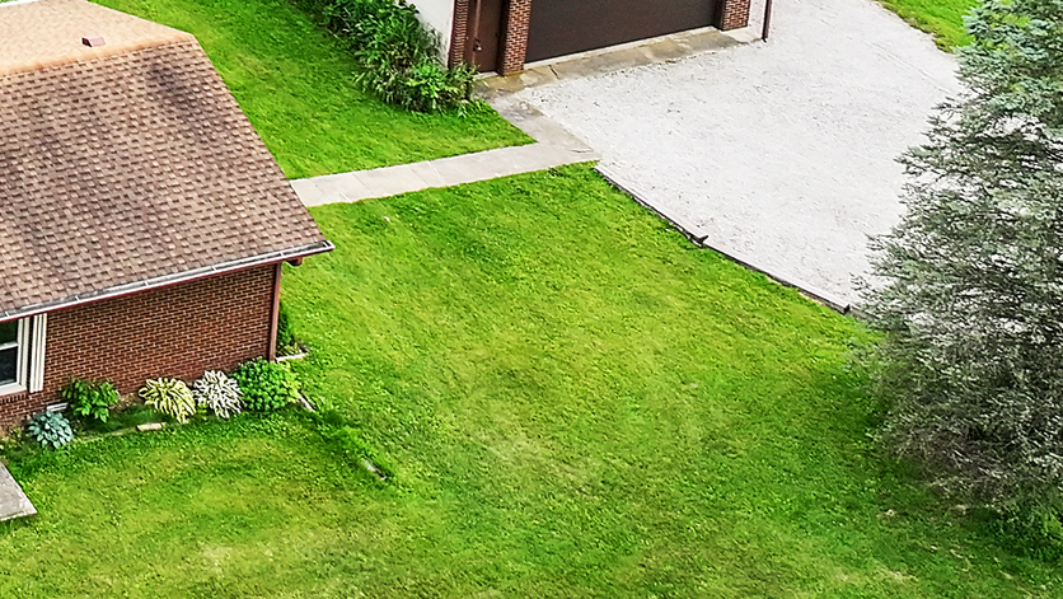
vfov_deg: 11.5
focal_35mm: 96
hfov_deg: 20.0
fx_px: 2707
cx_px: -406
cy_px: -575
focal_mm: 12.29
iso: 130
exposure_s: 1/1000
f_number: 2.8
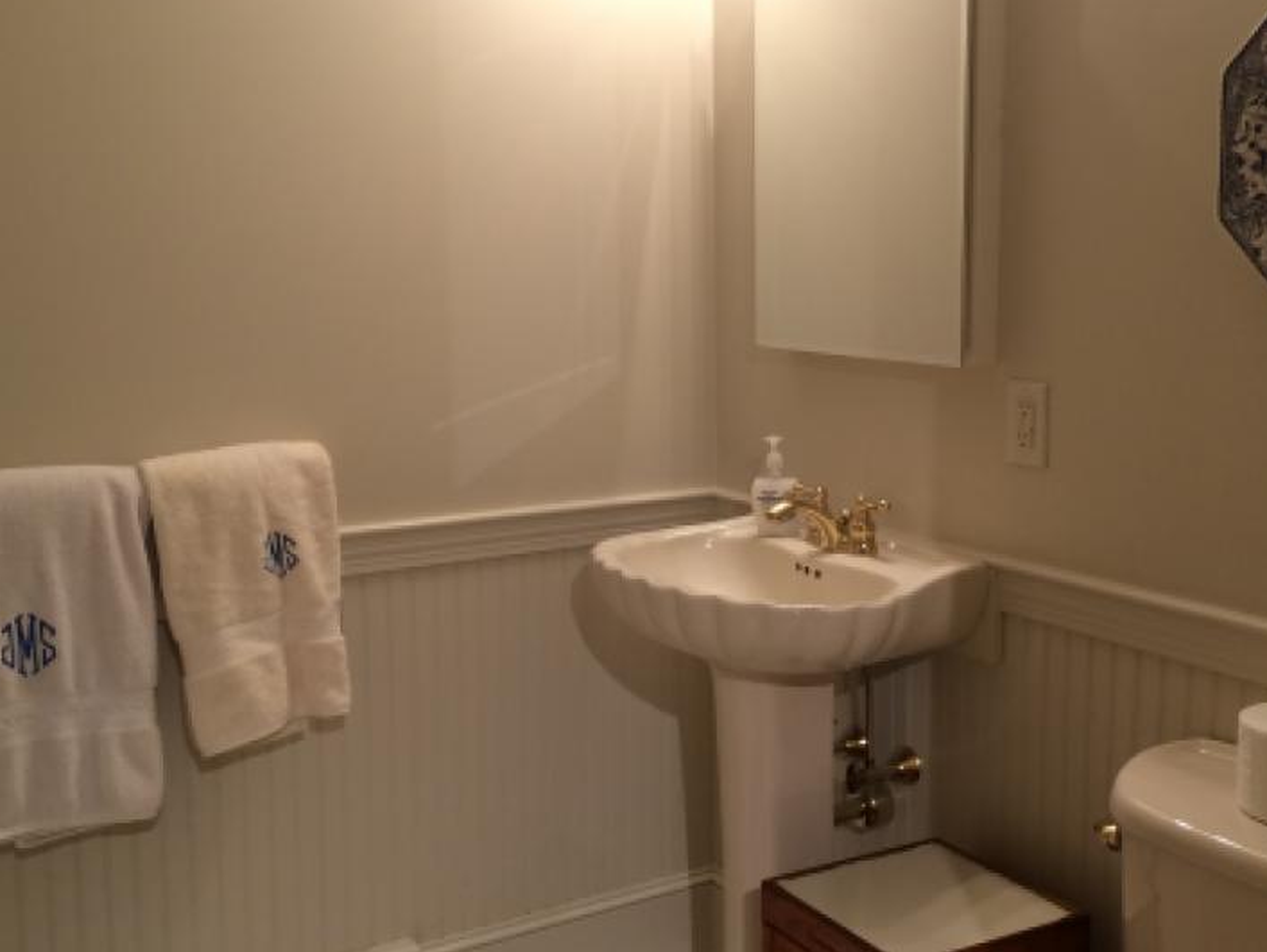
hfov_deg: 44.7
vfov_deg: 34.4
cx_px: 717
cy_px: 440
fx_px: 1538
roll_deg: -0.3
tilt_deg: -7.9
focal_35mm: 42
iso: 50
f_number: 2.2
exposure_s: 1/30
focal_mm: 4.15
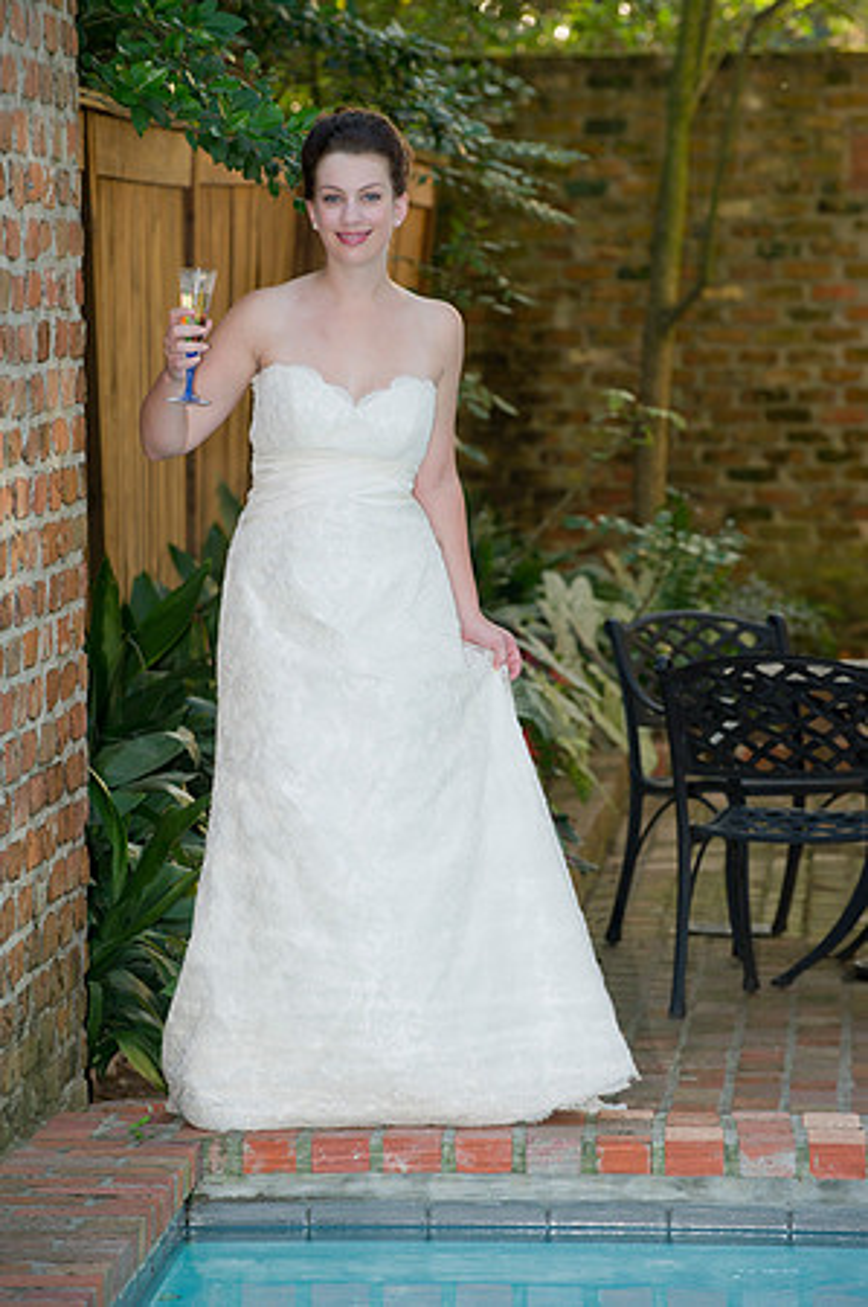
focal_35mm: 180
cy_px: 654
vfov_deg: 11.4
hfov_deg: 7.6
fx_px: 6525
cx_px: 434
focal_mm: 180
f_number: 5
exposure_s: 1/80
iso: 400
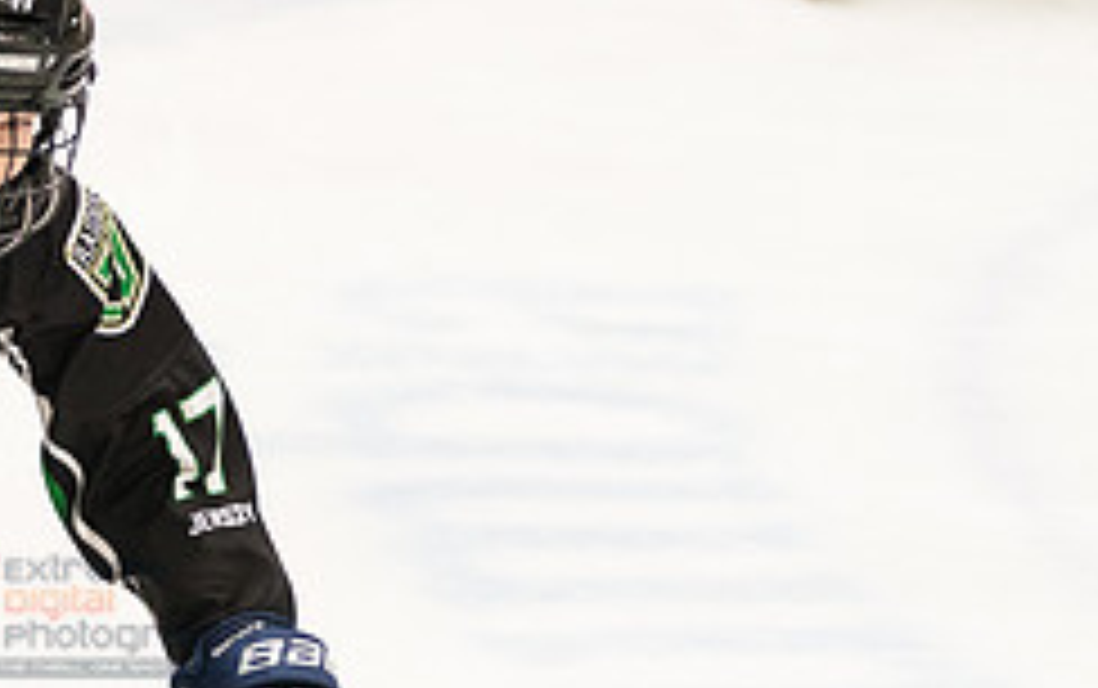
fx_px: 9944
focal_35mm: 332
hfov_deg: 6.3
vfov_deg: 4.0
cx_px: -185
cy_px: 432
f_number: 2.8
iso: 2000
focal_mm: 76
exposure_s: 1/1000
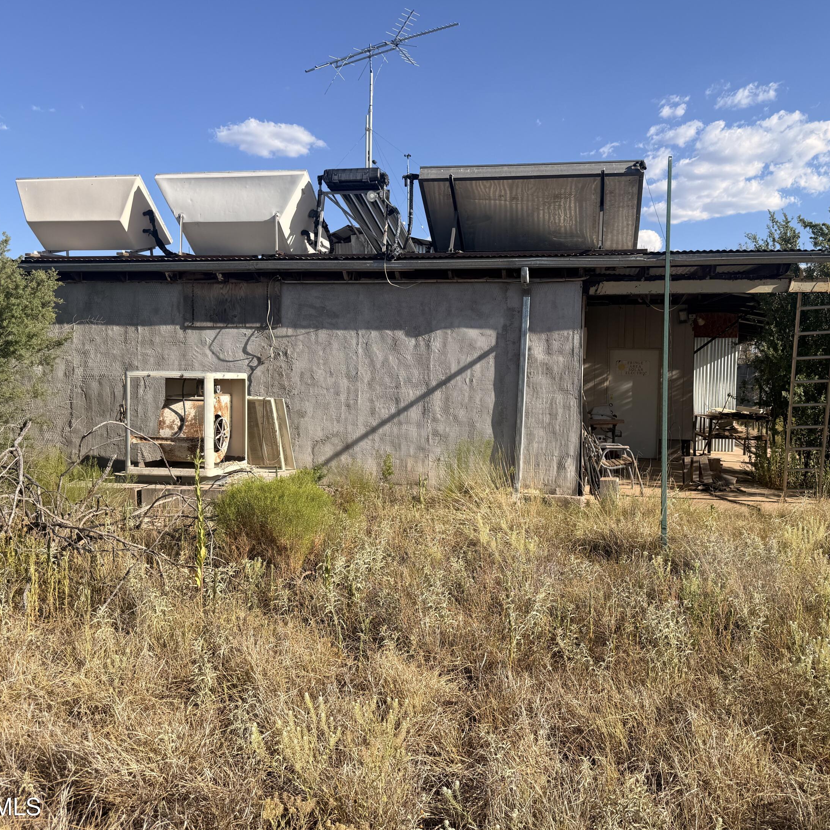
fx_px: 787
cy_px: 420
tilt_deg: -3.3
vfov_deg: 55.6
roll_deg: -0.6
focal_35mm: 29
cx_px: 465
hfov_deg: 55.5
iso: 80
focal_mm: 6.76
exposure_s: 1/3759
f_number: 1.78
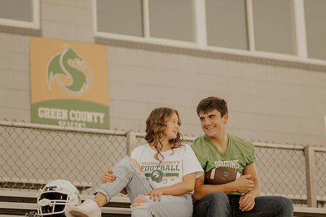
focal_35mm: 140
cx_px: 162
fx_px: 1267
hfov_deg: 14.7
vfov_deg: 9.8
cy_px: 115
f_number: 1.4
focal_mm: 85
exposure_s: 1/400
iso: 64
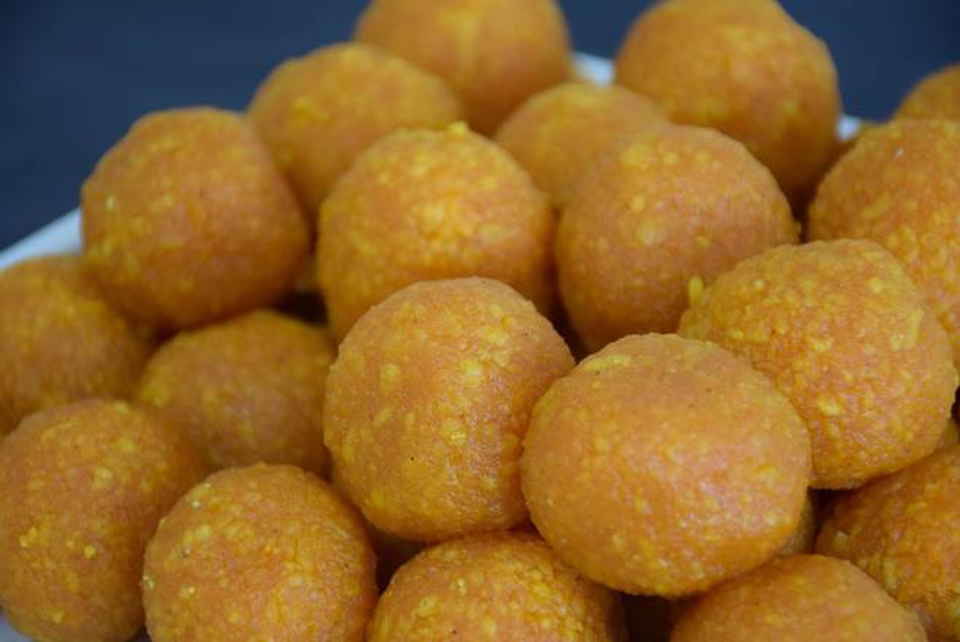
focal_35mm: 142
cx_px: 480
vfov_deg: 9.6
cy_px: 321
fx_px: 3803
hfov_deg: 14.4
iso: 800
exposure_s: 1/60
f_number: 5.3
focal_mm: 95
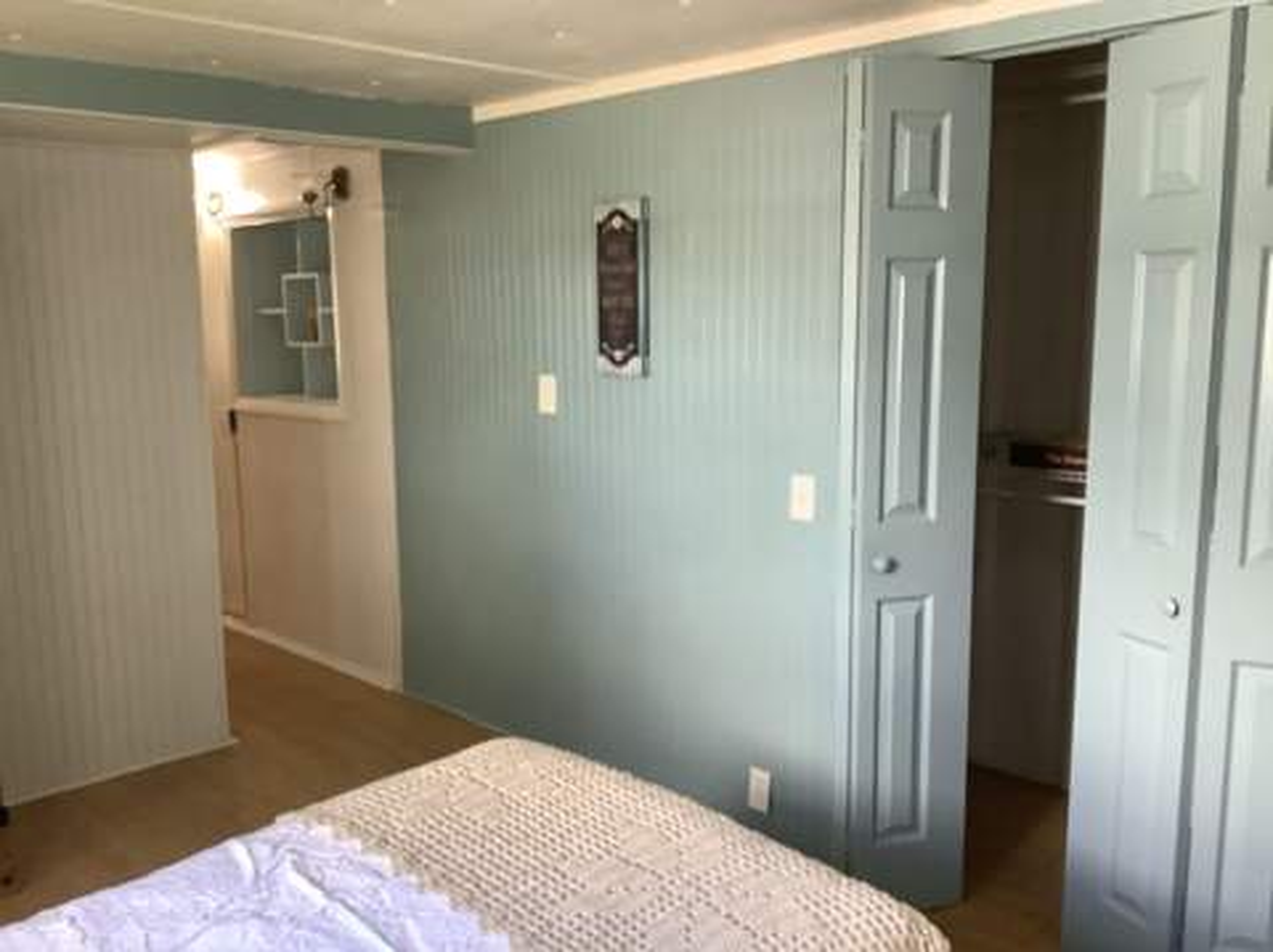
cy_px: 476
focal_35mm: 31
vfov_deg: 45.4
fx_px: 1139
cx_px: 636
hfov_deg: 58.4
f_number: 2.4
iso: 125
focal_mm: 3.3
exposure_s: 1/60
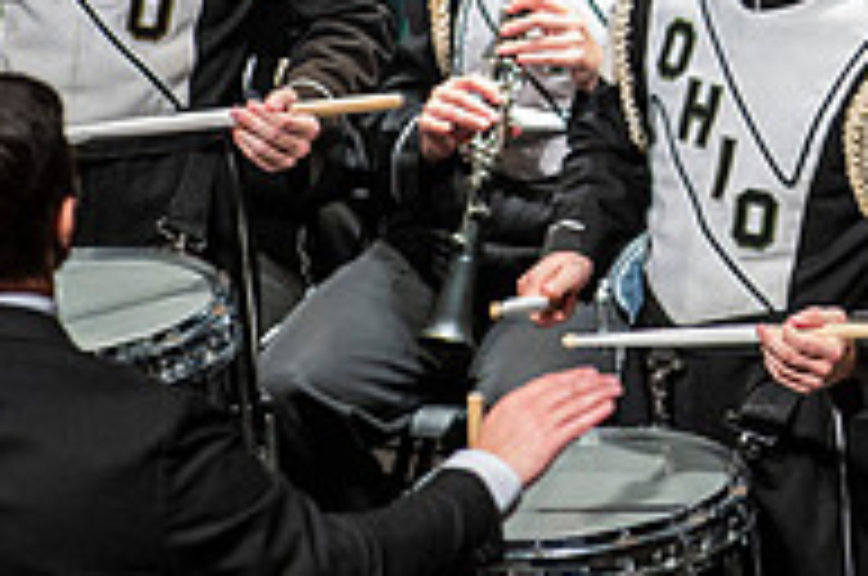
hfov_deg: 2.3
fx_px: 21736
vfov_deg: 1.5
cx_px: 1187
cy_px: -130
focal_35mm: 903
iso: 5000
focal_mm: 300
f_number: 5.6
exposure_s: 1/400
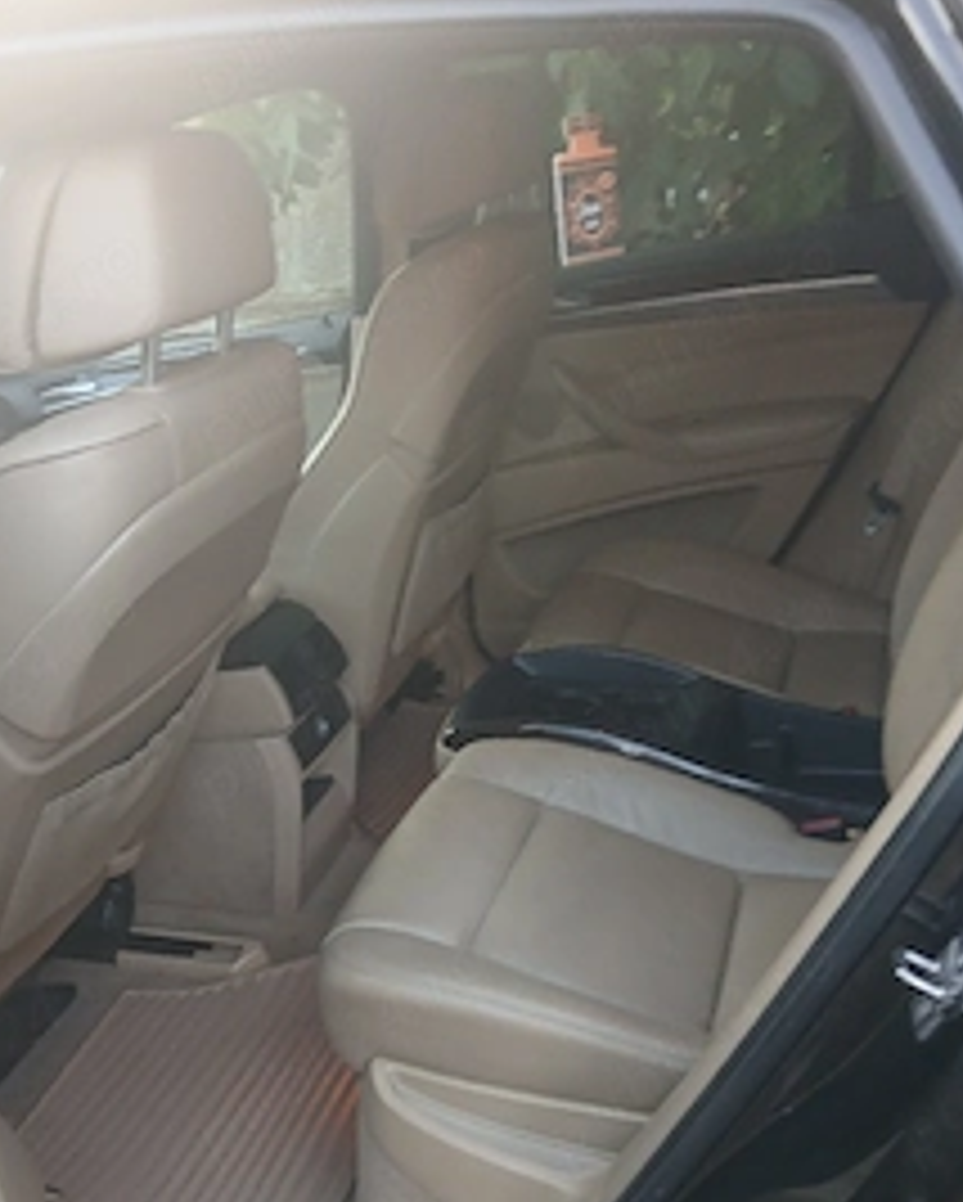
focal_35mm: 38
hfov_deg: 39.2
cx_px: 432
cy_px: 752
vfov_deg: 47.5
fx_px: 1352
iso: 160
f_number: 1.8
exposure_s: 1/50.3
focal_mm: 3.98
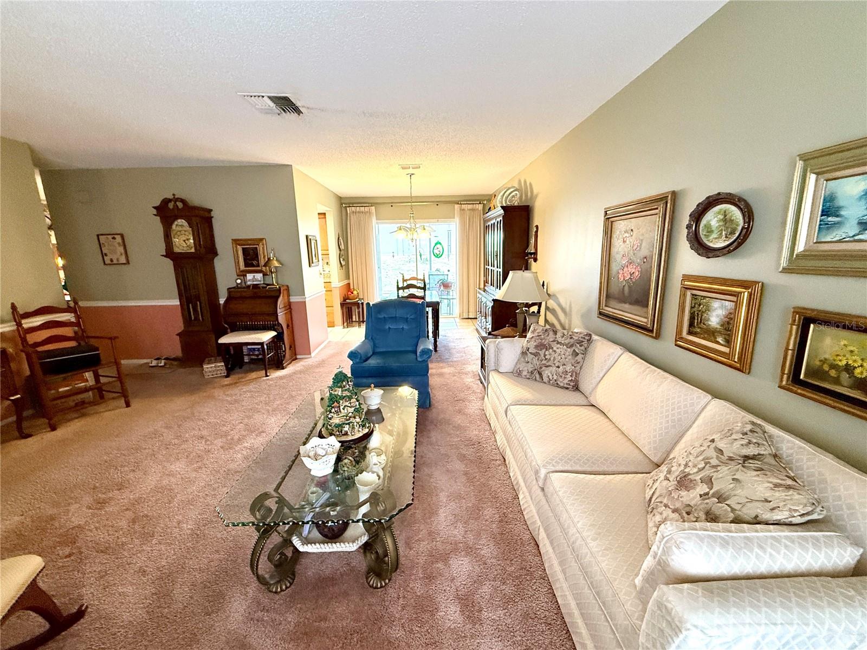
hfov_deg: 102.1
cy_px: 325
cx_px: 434
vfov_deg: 85.7
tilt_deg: -11.8
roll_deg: +1.4
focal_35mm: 14
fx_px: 351
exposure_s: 1/60
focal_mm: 2.22
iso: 400
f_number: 2.2
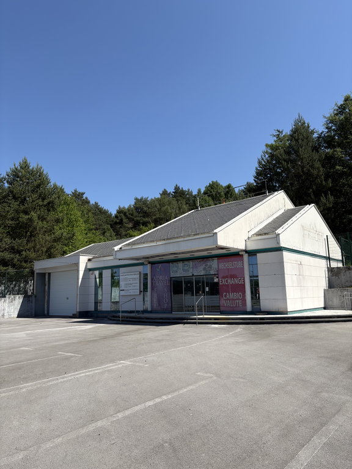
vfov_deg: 67.3
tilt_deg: +9.8
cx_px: 176
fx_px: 353
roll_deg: +2.2
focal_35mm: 26
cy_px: 234
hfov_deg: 53.1
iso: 50
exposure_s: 1/3279
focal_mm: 5.96
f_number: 1.6
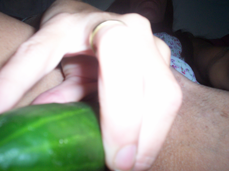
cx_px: 114
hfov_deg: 51.4
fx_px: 238
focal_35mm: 36
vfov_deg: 39.7
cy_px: 86
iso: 140
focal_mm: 5.9
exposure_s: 1/64
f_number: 4.5
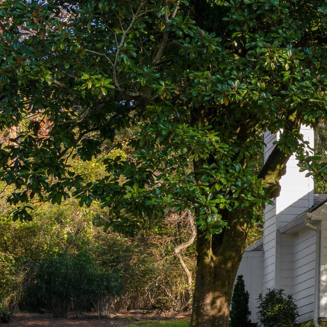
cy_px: 244
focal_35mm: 125
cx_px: 669
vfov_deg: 13.9
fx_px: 1336
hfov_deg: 12.2
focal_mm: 35
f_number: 7.1
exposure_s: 1/400
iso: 320
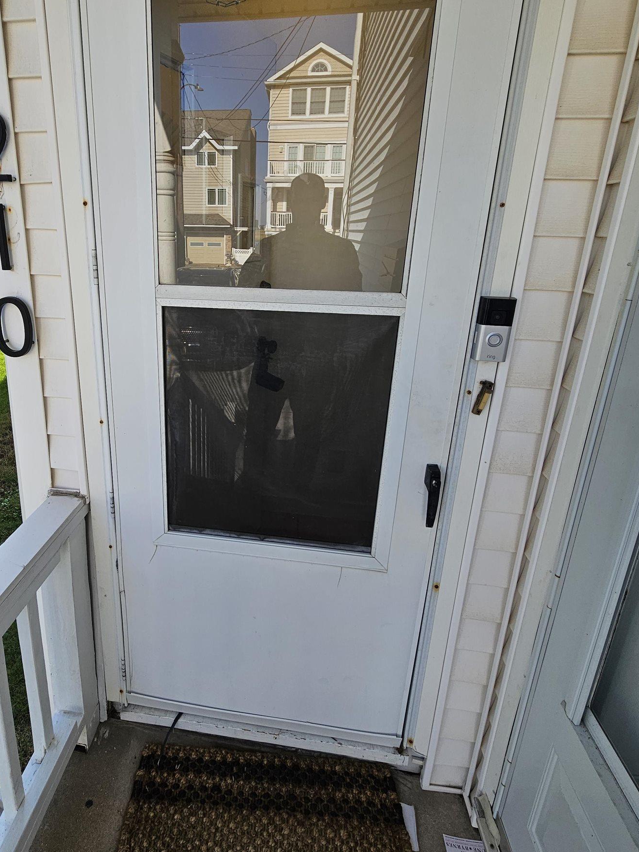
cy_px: 362
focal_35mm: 17
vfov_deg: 90.4
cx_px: 229
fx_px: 419
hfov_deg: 73.1
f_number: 2.2
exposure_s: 1/682
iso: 50
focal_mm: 2.2
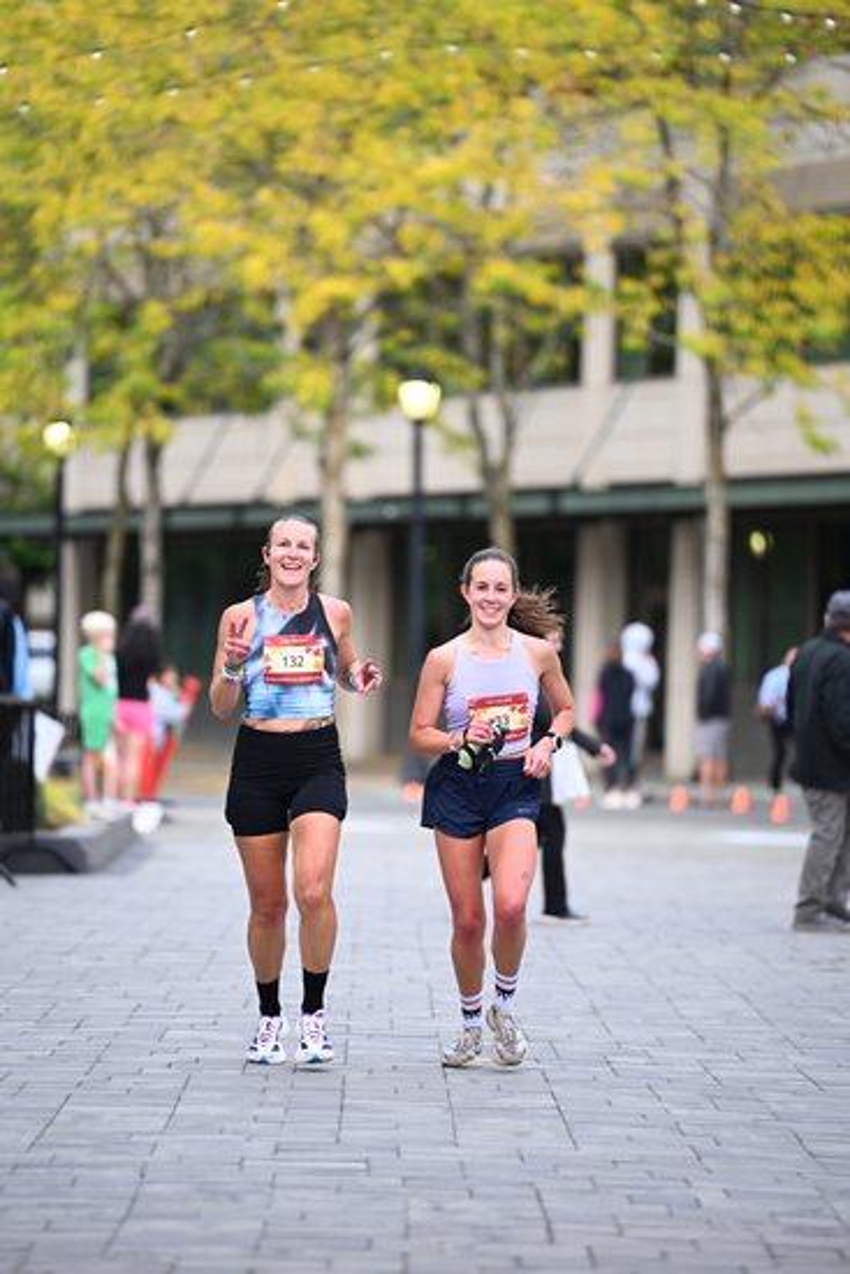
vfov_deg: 10.3
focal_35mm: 200
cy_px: 637
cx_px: 425
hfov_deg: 6.9
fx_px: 7078
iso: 1000
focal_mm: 200
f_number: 2.8
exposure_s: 1/1600
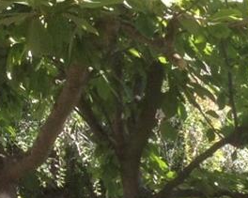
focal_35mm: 194
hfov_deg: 8.8
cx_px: 632
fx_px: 1423
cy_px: 509
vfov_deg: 7.4
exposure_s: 1/343
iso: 50
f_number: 2.4
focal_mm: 4.28
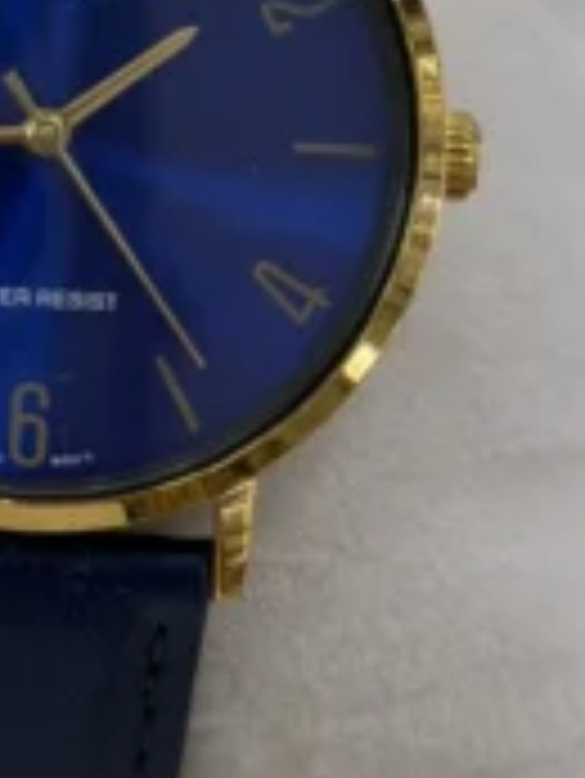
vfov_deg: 17.6
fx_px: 2498
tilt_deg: -57.4
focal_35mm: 111
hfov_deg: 13.2
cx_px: 54
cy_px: 153
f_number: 1.78
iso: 64
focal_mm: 6.76
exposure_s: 1/450
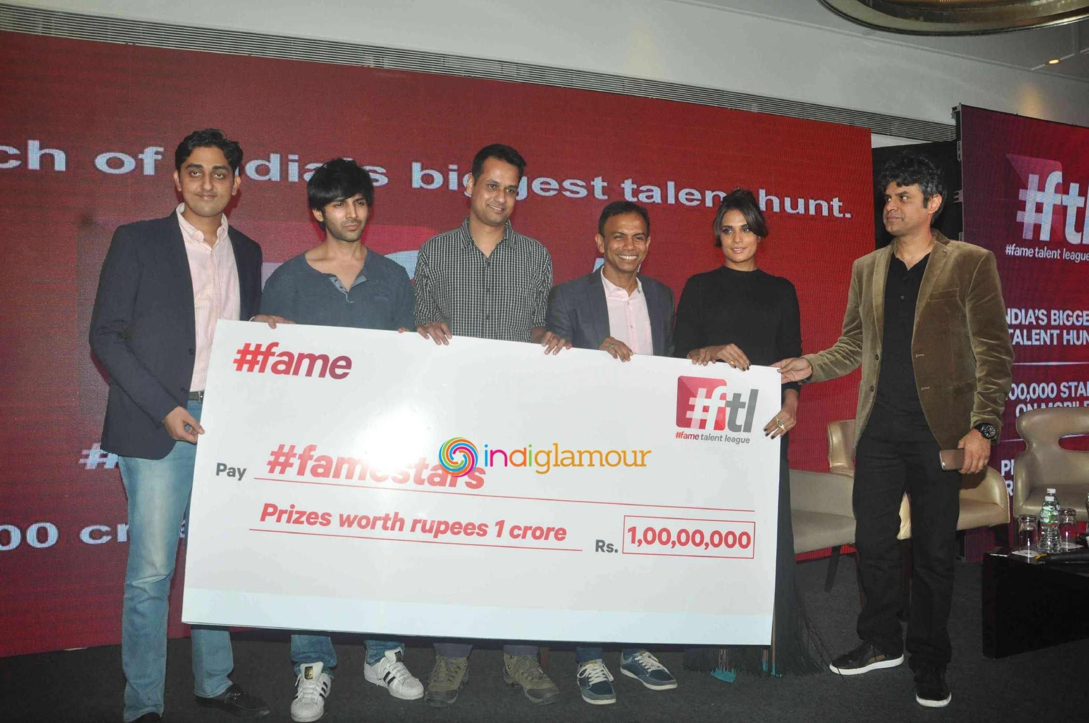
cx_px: 544
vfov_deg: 47.8
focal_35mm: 27
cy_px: 362
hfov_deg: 67.4
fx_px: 816
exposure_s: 1/250
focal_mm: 18
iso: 1000
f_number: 9
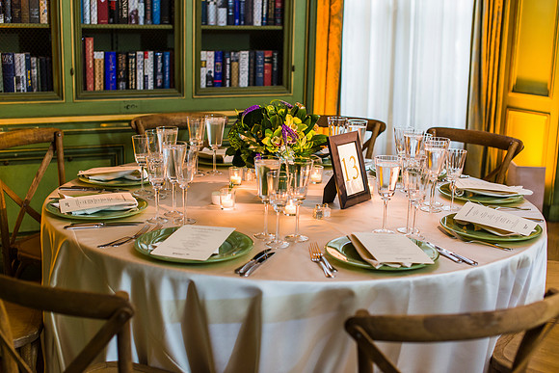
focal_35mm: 50
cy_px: 186
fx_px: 777
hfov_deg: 39.6
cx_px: 280
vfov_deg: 27.0
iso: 800
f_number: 2.5
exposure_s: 1/60
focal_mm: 50
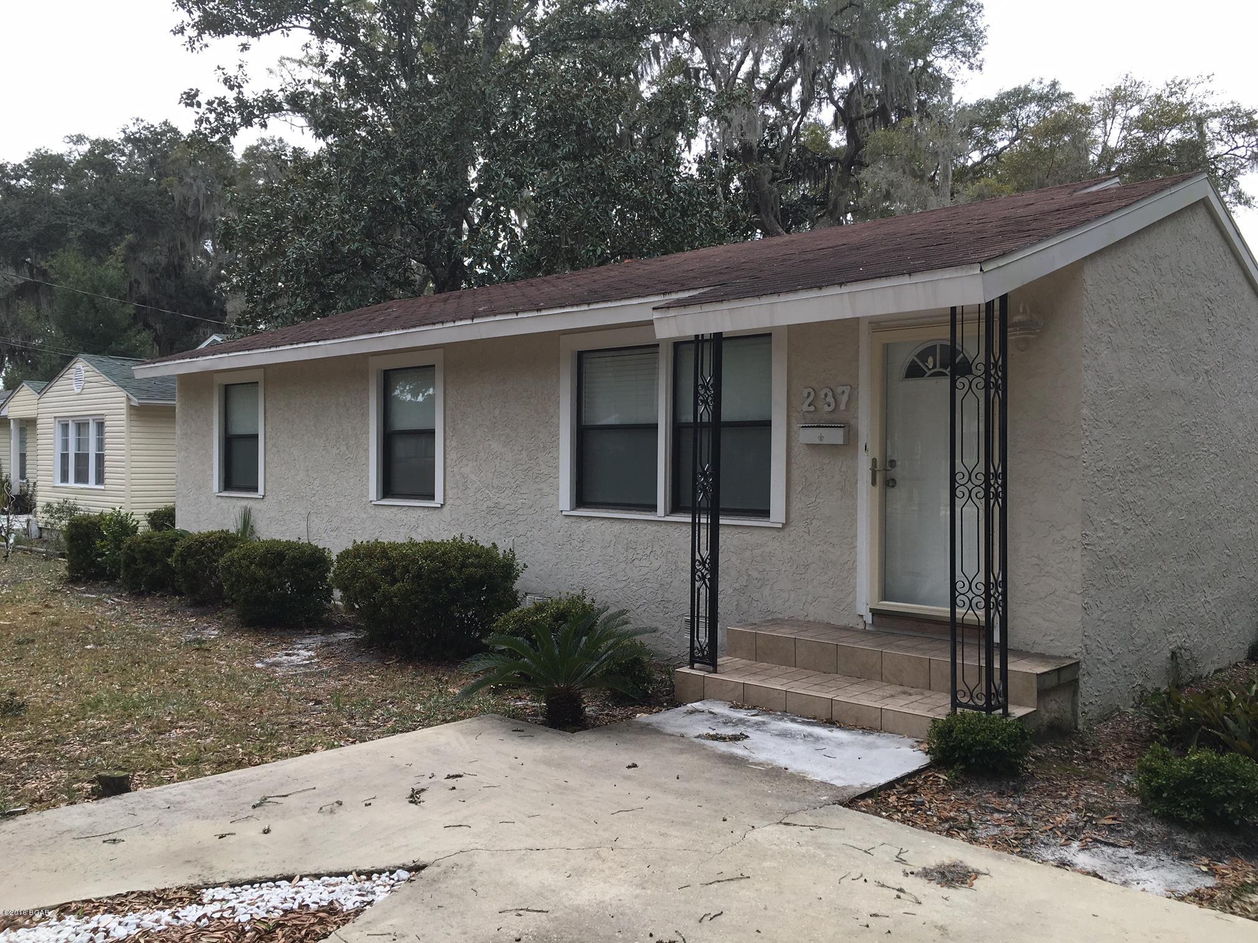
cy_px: 472
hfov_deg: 61.7
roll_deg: -0.9
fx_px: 1054
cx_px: 629
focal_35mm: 29
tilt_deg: +0.1
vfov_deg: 48.2
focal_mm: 4.15
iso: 25
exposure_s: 1/356
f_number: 2.2
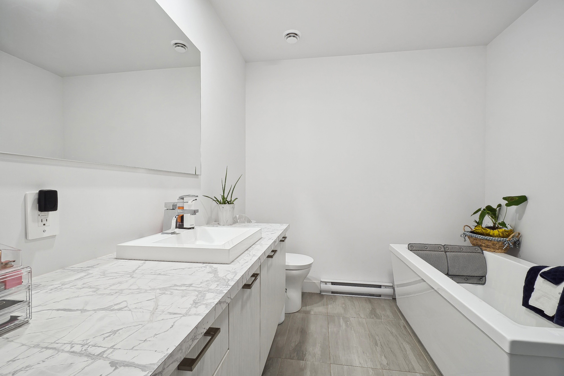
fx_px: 235
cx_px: 282
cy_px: 188
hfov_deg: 100.4
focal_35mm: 15
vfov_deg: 77.3
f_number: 13
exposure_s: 1/1.25
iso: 100
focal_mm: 10
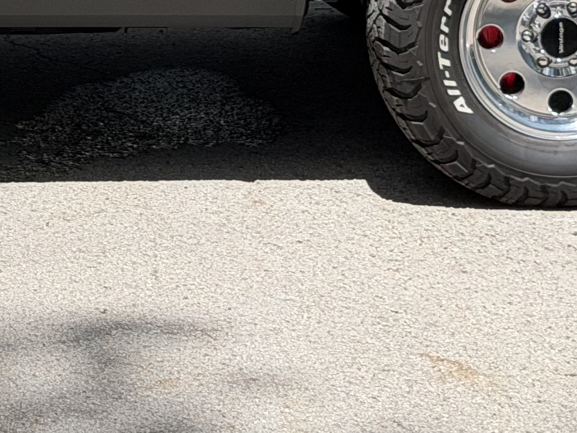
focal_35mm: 180
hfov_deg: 10.8
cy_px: -343
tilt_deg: -7.5
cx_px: -53
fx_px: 3000
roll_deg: -0.5
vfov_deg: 8.0
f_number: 1.78
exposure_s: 1/3096
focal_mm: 6.76
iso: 100
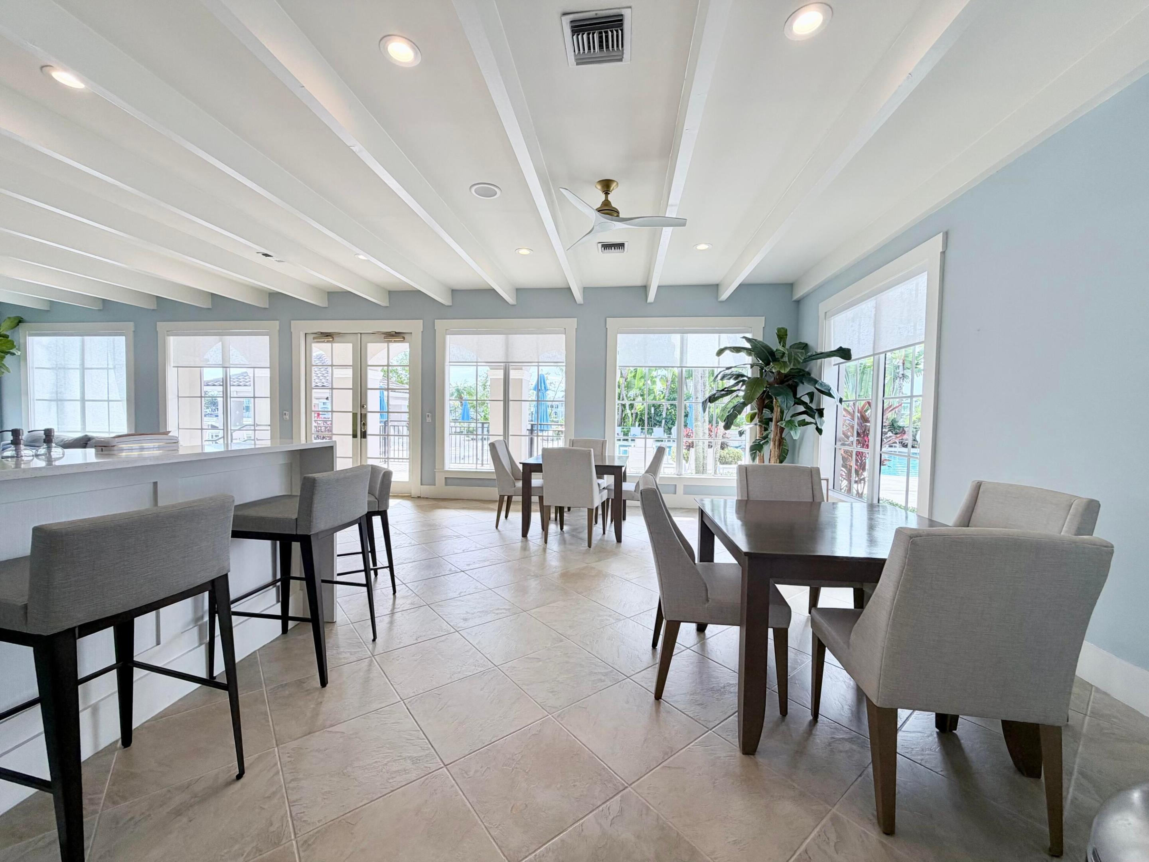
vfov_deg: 85.7
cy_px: 431
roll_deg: -1.0
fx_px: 465
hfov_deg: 102.1
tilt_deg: -2.2
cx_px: 574
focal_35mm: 14
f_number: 2.2
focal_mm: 2.22
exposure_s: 1/140
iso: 40
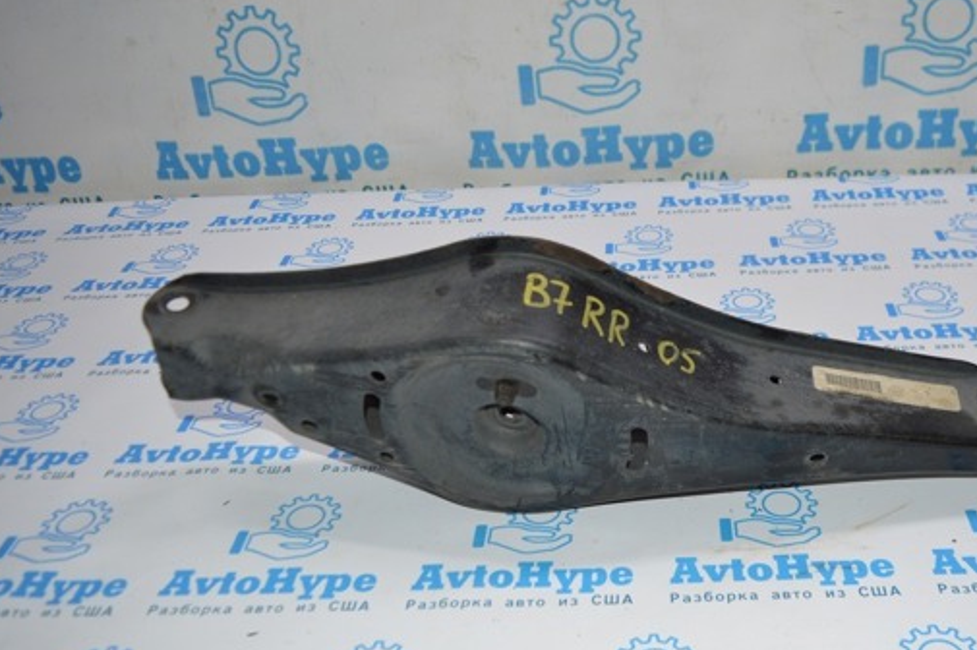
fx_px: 1031
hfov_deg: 50.3
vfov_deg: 35.0
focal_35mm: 38
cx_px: 606
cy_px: 334
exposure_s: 1/125
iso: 280
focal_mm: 20
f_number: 4
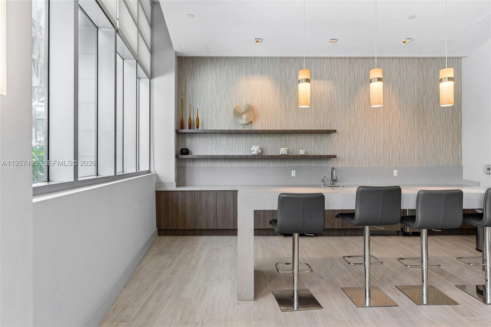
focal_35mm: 20
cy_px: 164
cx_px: 246
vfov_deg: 61.9
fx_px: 273
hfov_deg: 84.0
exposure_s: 1/10
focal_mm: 20
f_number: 9
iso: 200
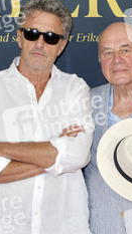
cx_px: 84
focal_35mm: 126
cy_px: 170
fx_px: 784
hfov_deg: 9.6
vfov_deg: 17.0
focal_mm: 70
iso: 640
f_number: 7.1
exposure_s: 1/250
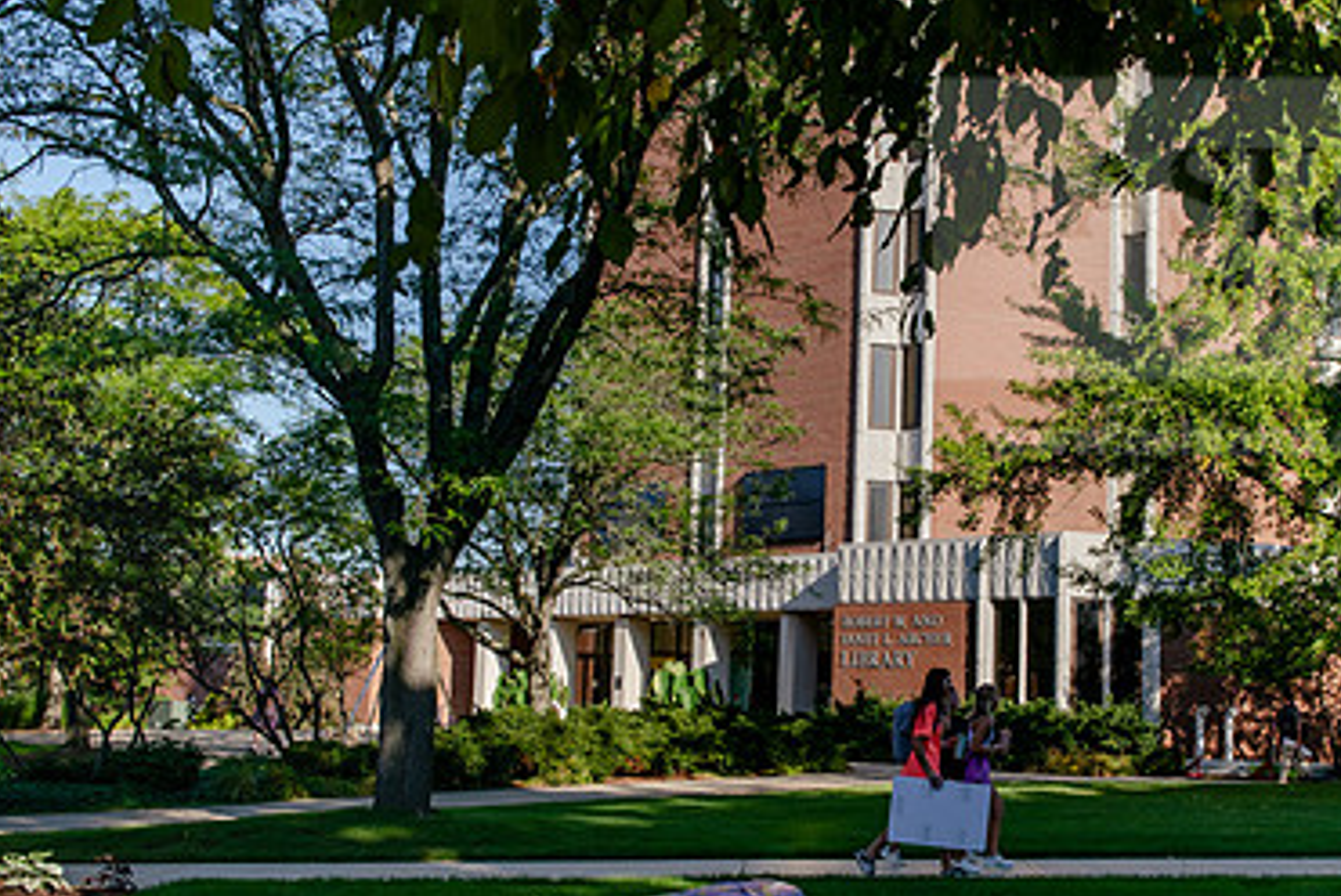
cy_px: 515
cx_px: 824
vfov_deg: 27.0
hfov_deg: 39.4
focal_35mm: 50
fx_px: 1864
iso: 200
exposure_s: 1/320
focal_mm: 32
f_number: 8
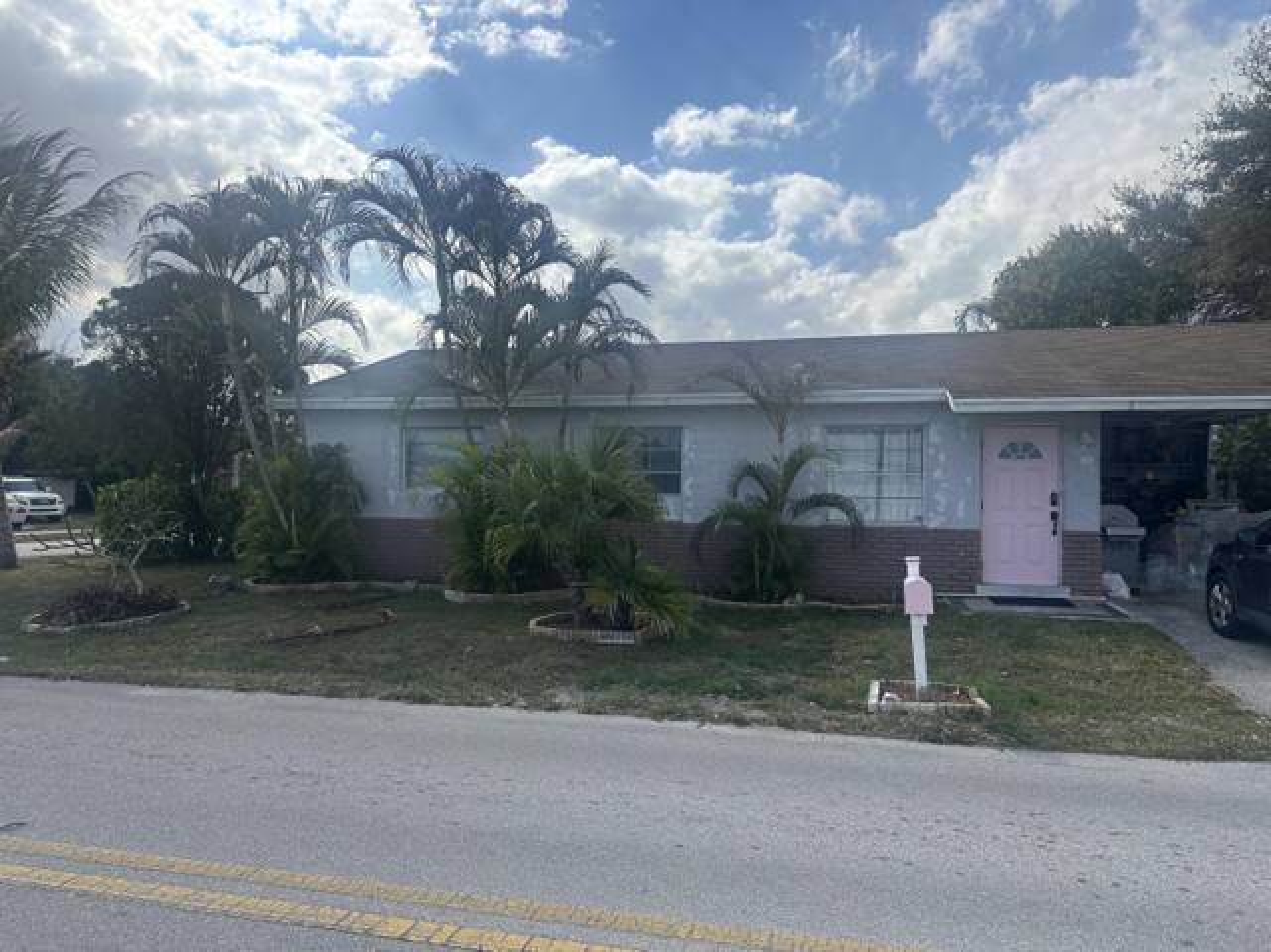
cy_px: 476
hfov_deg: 71.6
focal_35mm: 24
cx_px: 636
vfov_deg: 56.8
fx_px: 881
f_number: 1.78
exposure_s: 1/5848
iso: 80
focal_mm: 6.86
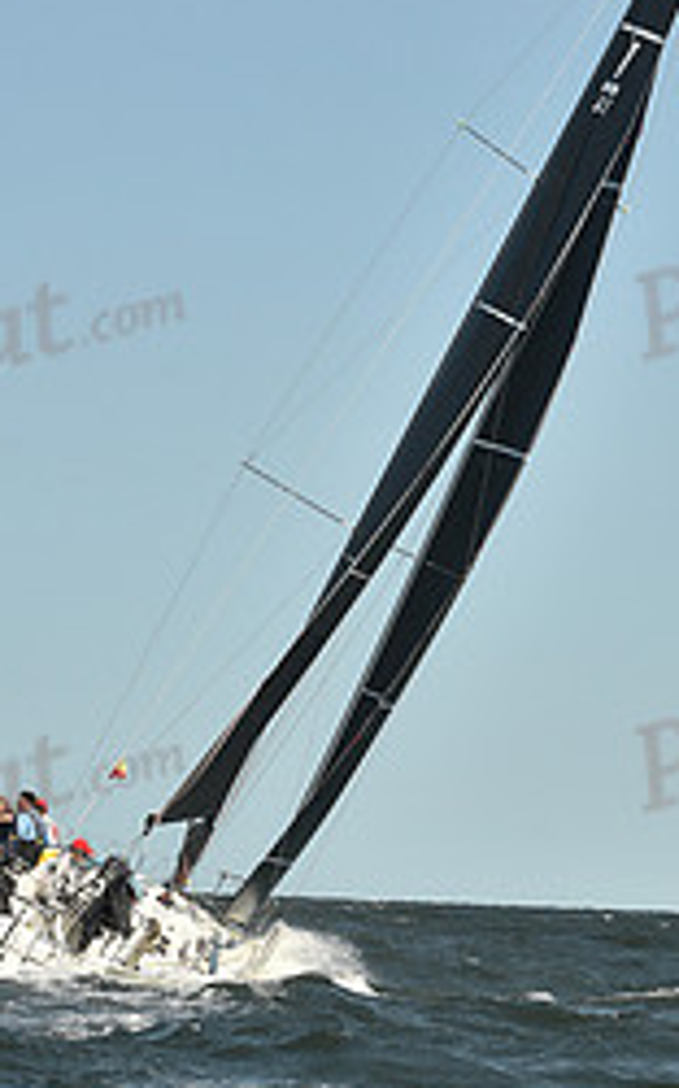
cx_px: 411
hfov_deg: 6.2
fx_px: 6314
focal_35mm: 213
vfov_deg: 9.9
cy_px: 535
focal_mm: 90
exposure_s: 1/800
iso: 250
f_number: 9
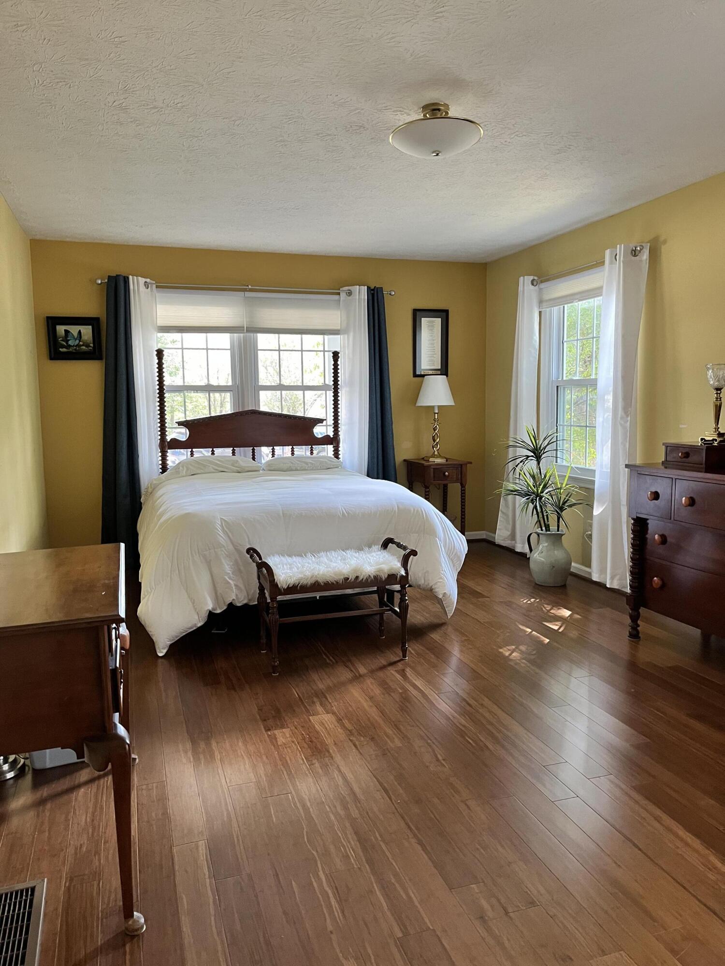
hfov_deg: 53.1
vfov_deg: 67.3
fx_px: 726
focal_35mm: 26
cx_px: 362
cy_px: 483
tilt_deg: -6.5
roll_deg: +2.9
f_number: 1.6
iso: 200
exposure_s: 1/60
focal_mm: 5.1
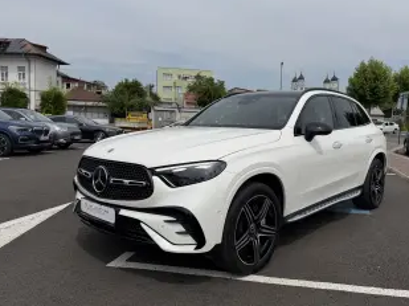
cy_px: 148
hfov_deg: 63.3
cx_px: 226
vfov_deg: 49.6
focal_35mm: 28
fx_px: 330
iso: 80
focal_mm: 6.76
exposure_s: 1/10309
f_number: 1.78
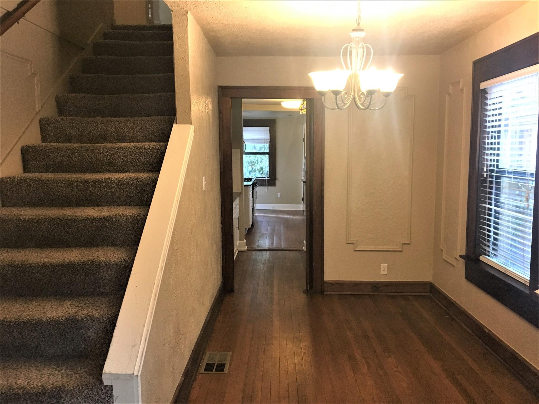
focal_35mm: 29
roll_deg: -0.2
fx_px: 452
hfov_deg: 61.7
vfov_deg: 48.2
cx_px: 270
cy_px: 202
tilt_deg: -7.2
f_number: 2.2
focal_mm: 4.15
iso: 160
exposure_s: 1/30
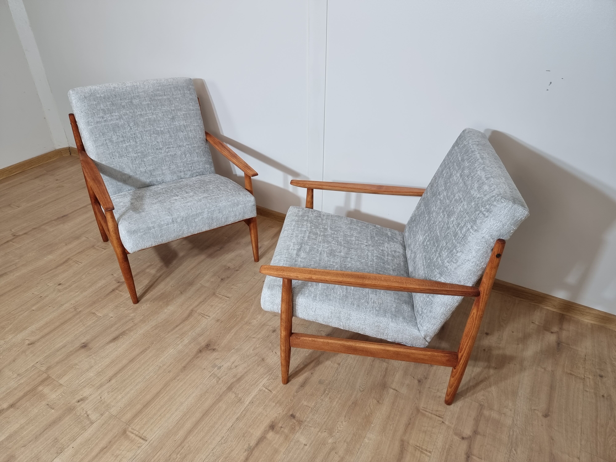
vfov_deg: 56.8
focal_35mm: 24
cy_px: 231
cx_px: 308
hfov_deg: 71.6
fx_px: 427
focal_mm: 6.7
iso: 64
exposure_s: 1/100
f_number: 1.8
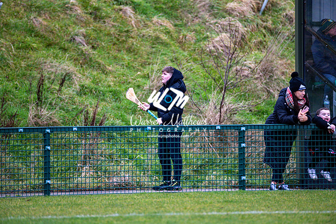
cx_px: 168
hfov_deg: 6.9
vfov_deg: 4.6
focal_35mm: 300
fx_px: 2801
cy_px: 112
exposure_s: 1/640
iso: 1800
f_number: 2.8
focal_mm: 300
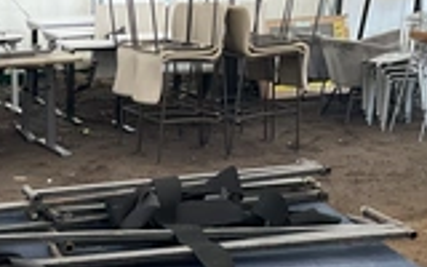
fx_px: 896
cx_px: 0
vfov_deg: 16.0
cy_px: 352
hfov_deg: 25.5
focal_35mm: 77
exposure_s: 1/122
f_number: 1.8
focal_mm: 3
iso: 64
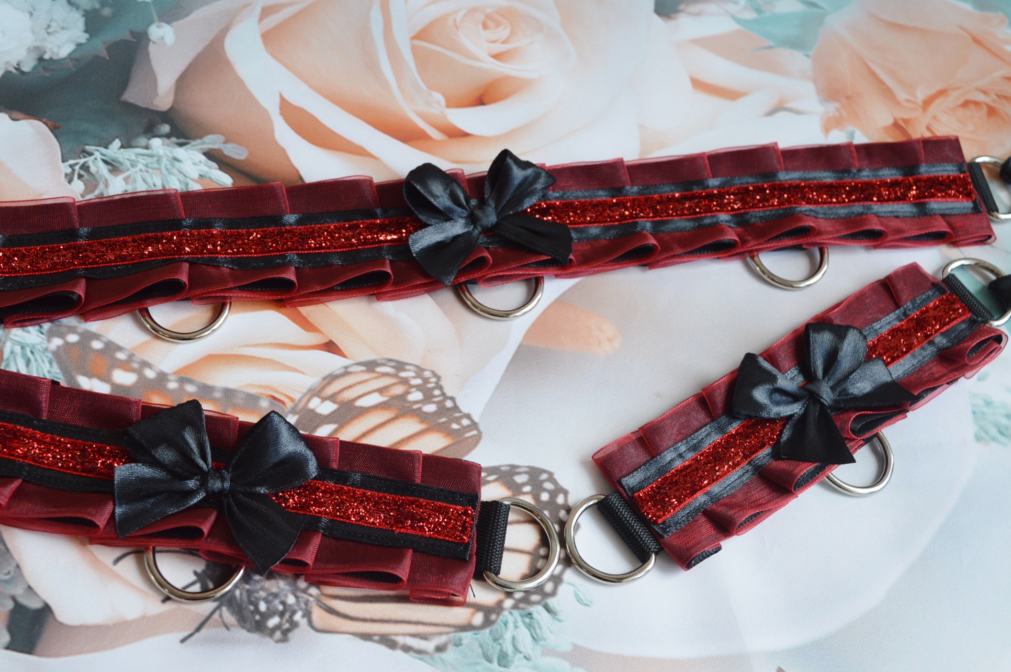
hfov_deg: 42.2
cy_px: 361
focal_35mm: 47
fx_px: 1307
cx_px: 440
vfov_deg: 28.8
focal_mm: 27
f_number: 7.1
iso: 400
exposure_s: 1/60
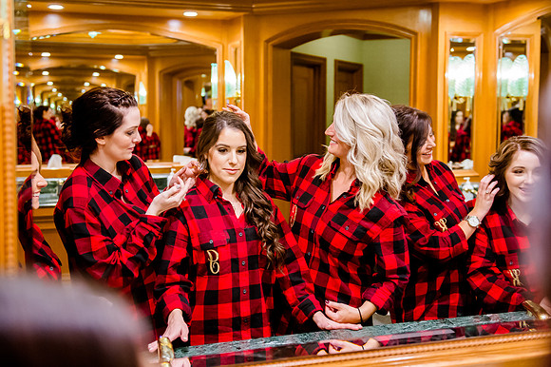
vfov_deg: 28.0
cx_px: 270
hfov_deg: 41.2
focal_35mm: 48
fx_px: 734
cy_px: 154
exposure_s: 1/160
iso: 5000
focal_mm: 40
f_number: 3.2
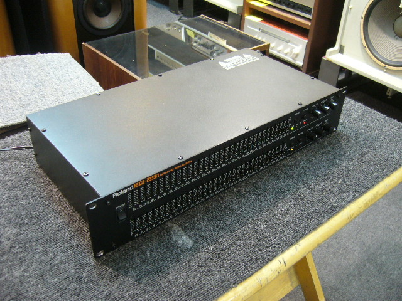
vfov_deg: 40.7
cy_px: 150
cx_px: 201
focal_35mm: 35
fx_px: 406
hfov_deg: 52.6
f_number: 2.8
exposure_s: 1/8
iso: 200
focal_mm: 5.8
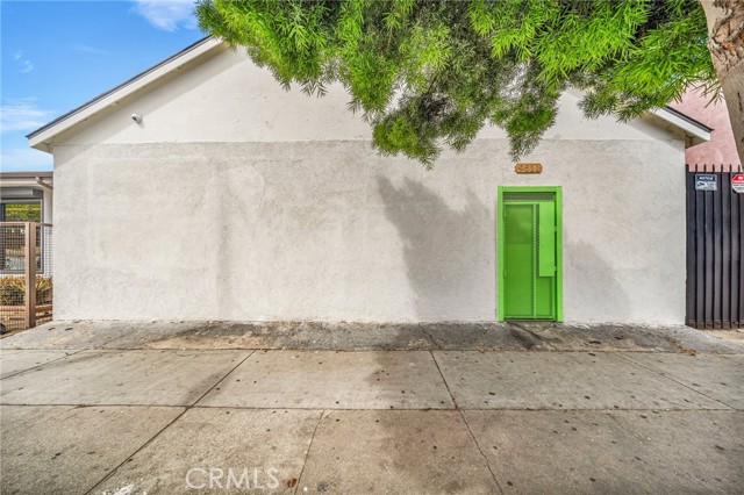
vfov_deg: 89.9
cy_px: 248
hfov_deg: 112.6
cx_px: 372
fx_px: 248
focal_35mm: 12
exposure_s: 1/320
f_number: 8
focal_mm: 12
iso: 100
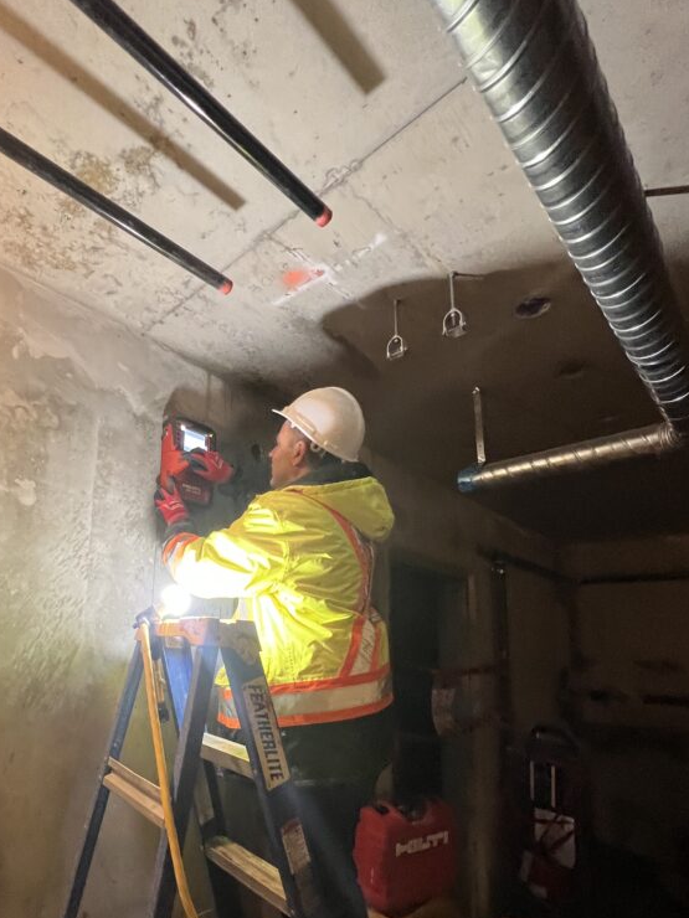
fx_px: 478
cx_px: 243
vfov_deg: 86.2
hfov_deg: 70.0
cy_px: 569
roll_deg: -2.7
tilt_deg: +5.8
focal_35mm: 18
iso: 500
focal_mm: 1.57
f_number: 1.8
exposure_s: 1/60
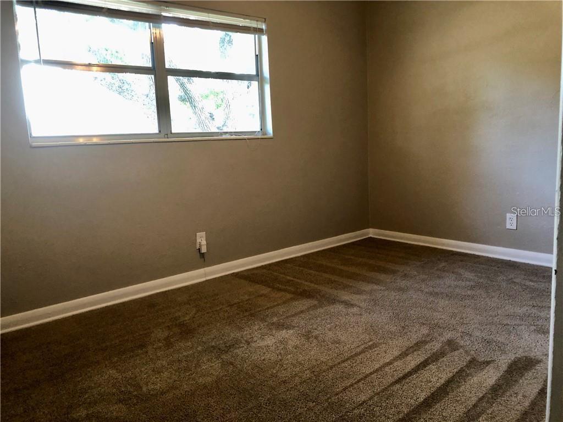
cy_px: 211
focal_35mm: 28
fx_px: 455
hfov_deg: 63.4
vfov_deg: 49.7
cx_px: 282
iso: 40
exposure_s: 1/20
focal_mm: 3.99
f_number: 1.8
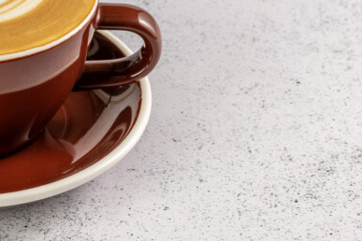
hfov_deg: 7.4
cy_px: 72
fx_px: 2795
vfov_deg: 4.9
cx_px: -29
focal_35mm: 278
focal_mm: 105
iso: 100
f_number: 11
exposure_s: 1/160
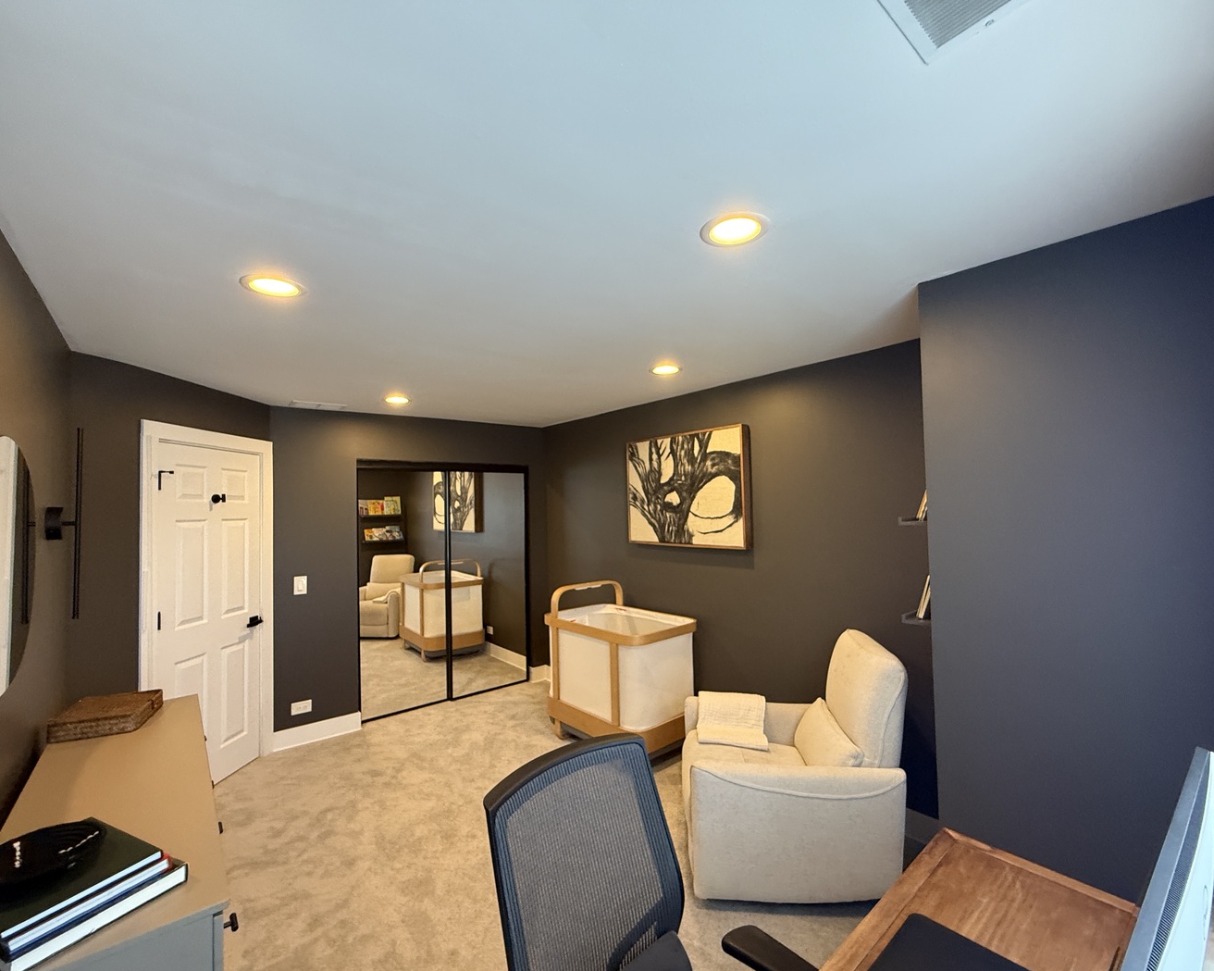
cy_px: 494
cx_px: 612
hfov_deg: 96.8
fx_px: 539
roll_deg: +0.6
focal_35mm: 15
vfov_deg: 84.0
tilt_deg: +1.6
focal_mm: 2.22
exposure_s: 1/60
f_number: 2.2
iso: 500
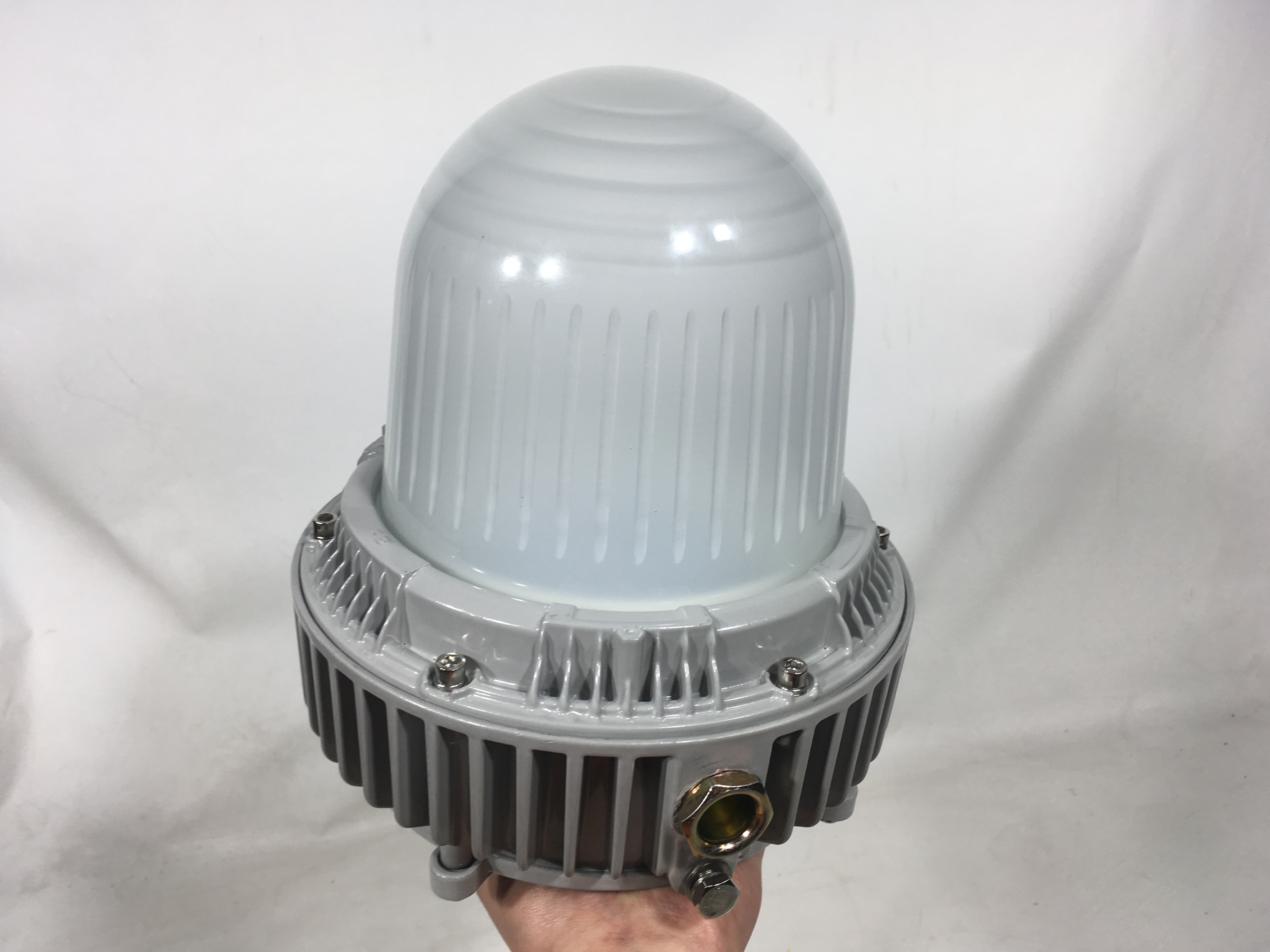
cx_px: 635
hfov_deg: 61.7
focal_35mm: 29
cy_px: 476
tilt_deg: -21.1
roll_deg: +5.4
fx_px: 1064
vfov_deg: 48.2
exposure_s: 1/129
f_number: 2.2
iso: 25
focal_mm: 4.15
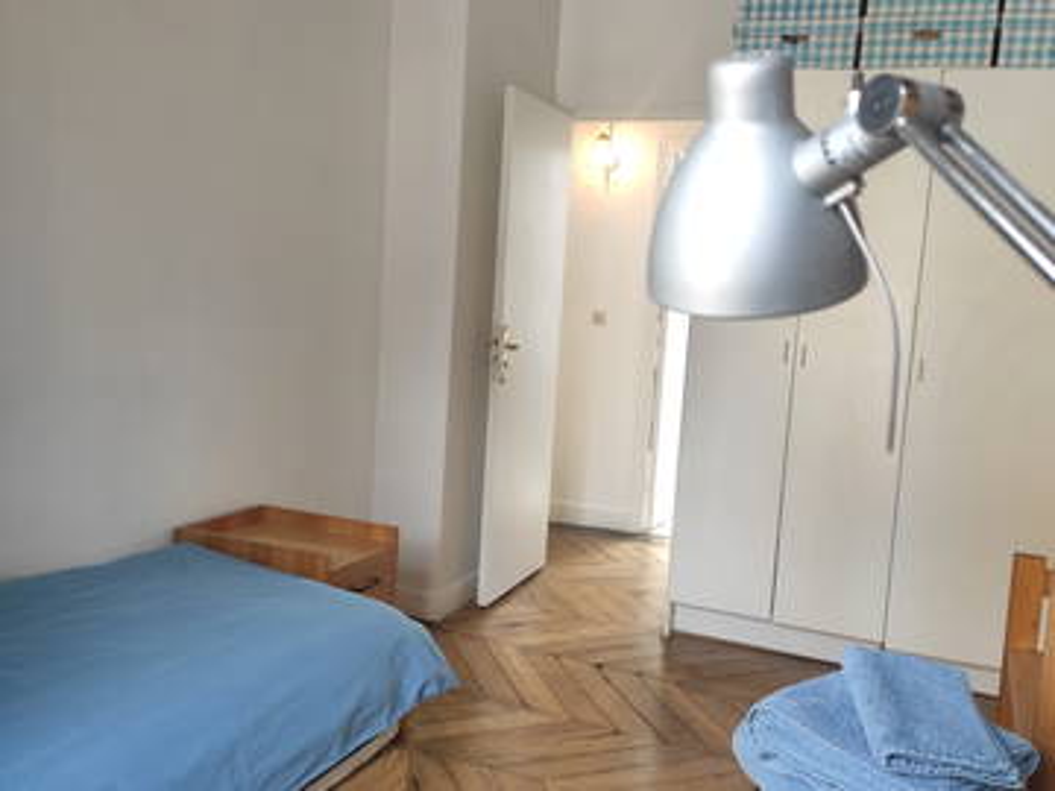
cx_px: 528
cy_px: 396
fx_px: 792
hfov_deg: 67.3
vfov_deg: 53.1
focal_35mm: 26
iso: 422
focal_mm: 4.77
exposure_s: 1/100
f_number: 1.75
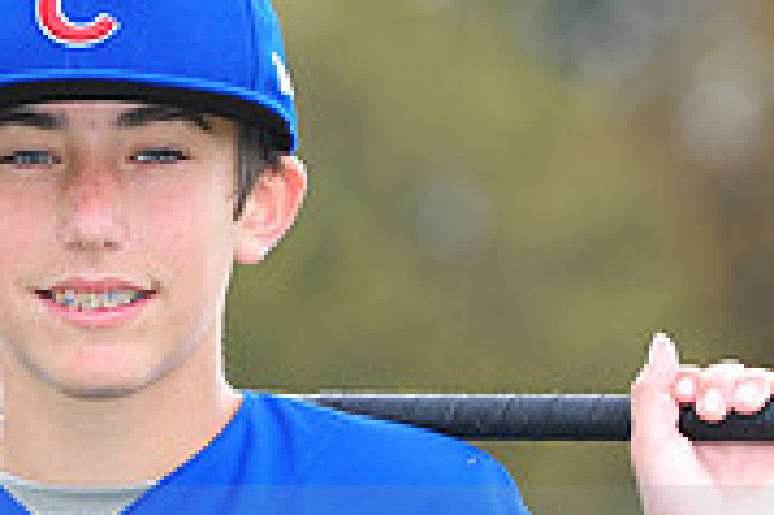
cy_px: 541
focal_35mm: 566
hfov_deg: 3.6
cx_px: 91
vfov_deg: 2.4
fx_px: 12158
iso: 400
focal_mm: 175
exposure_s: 1/400
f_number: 5
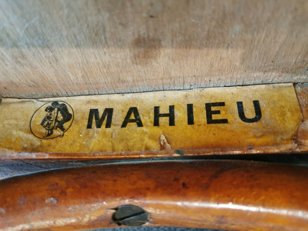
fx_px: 240
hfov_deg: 65.3
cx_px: 154
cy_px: 116
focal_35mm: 27
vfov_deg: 51.4
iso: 320
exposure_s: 1/33.3
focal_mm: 5.58
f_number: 1.8
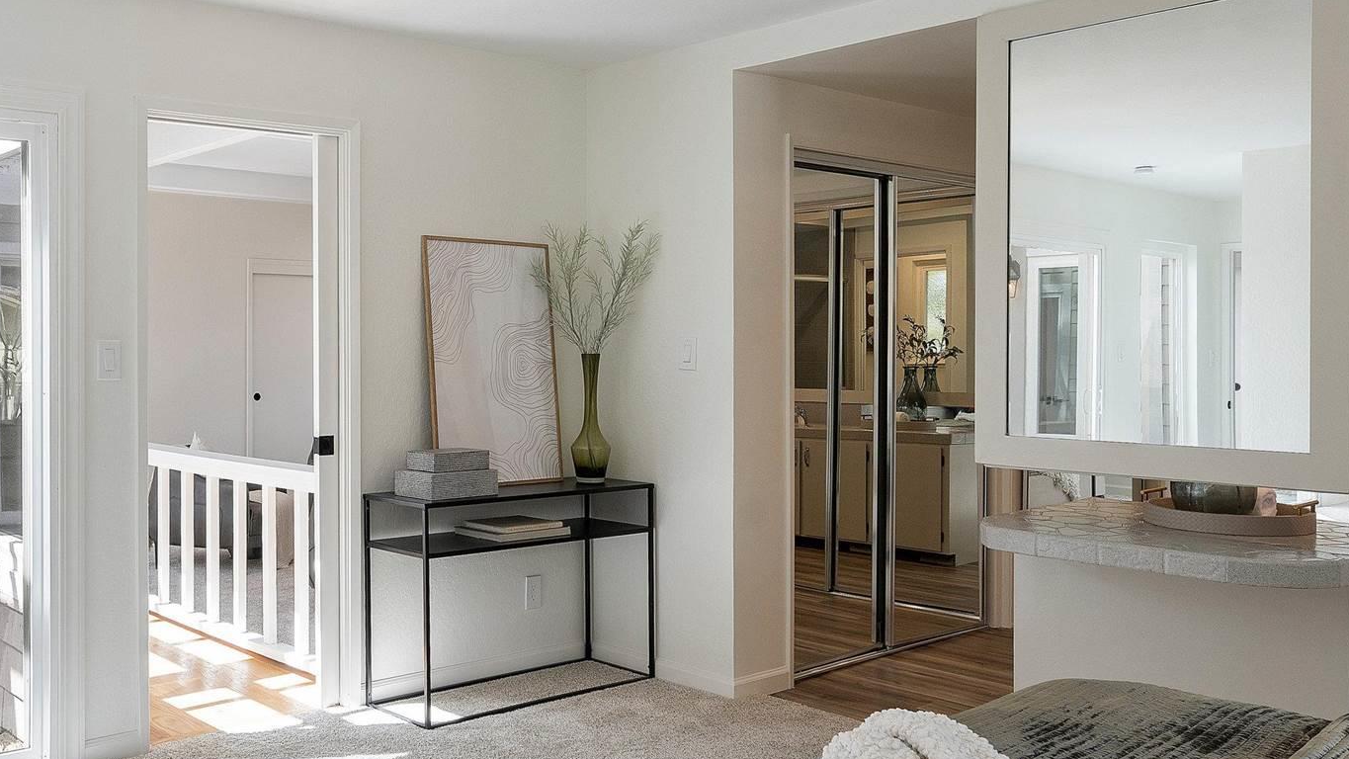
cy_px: 219
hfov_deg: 56.6
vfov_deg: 35.1
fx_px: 1180
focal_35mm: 33
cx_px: 343
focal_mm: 14
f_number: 8
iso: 100
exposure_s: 1/20
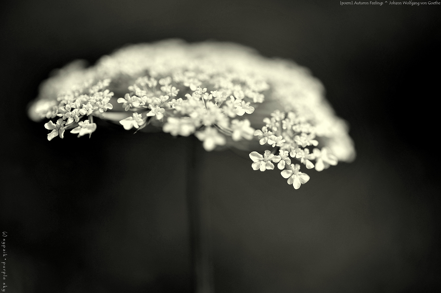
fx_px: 735
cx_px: 220
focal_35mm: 60
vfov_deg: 22.6
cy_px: 146
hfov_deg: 33.4
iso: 200
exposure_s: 1/2000
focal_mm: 60
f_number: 3.3
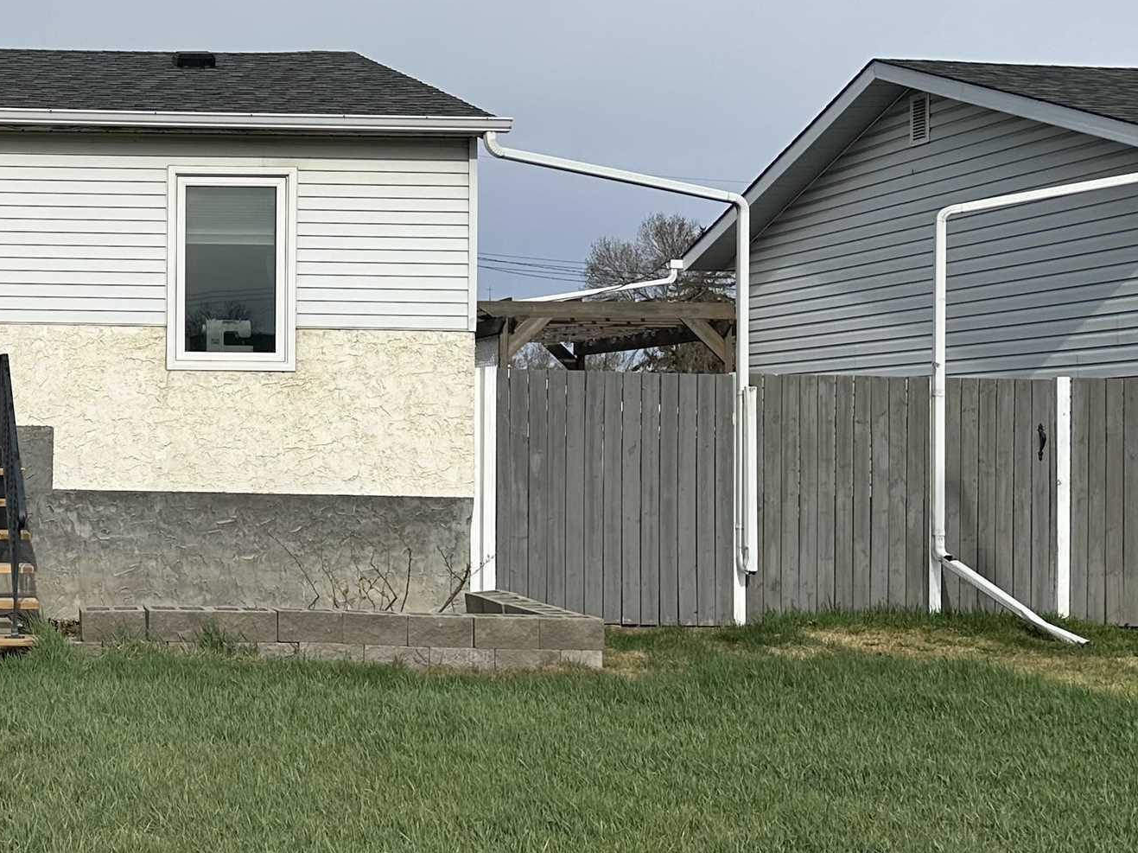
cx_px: -79
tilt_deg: +2.8
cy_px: 370
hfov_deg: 31.0
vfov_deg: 26.1
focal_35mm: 56
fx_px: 1840
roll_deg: -1.2
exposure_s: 1/6623
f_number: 1.78
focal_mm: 6.86
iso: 80
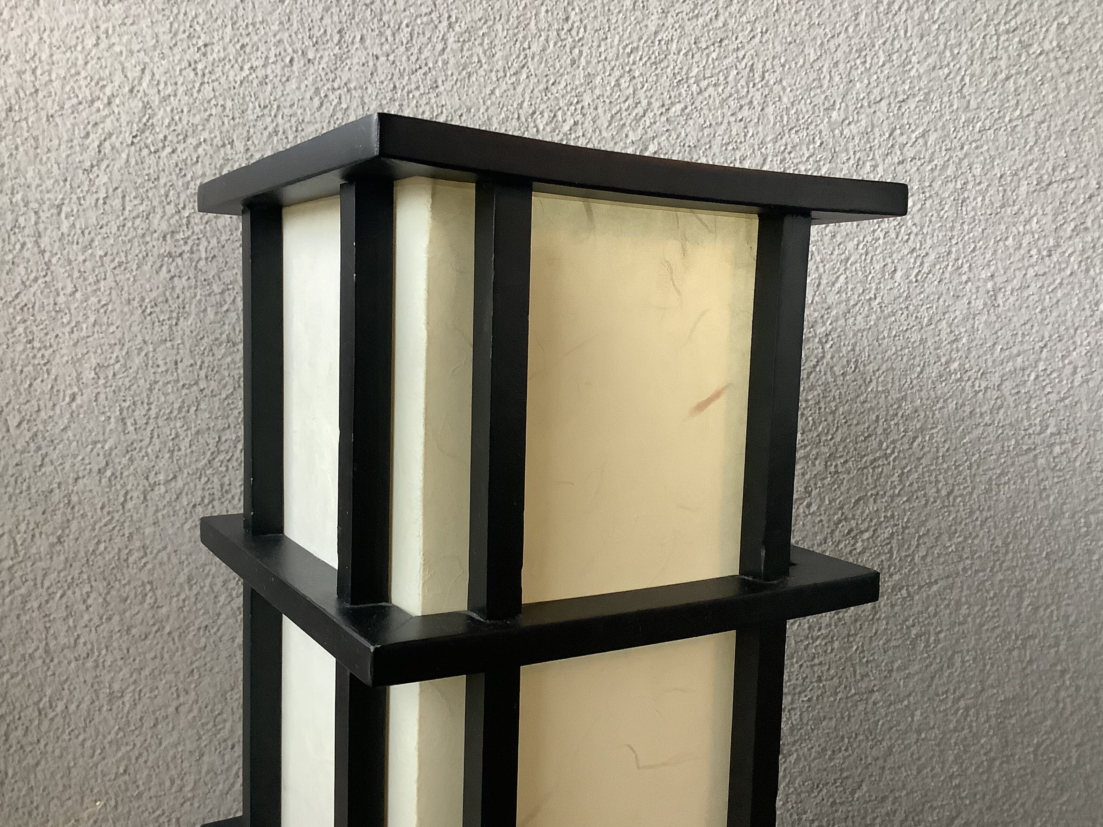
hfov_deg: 56.8
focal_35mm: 32
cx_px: 558
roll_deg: -2.0
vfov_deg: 44.2
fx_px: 1020
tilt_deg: -4.0
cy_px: 426
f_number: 2.4
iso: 320
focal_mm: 3.3
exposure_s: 1/50
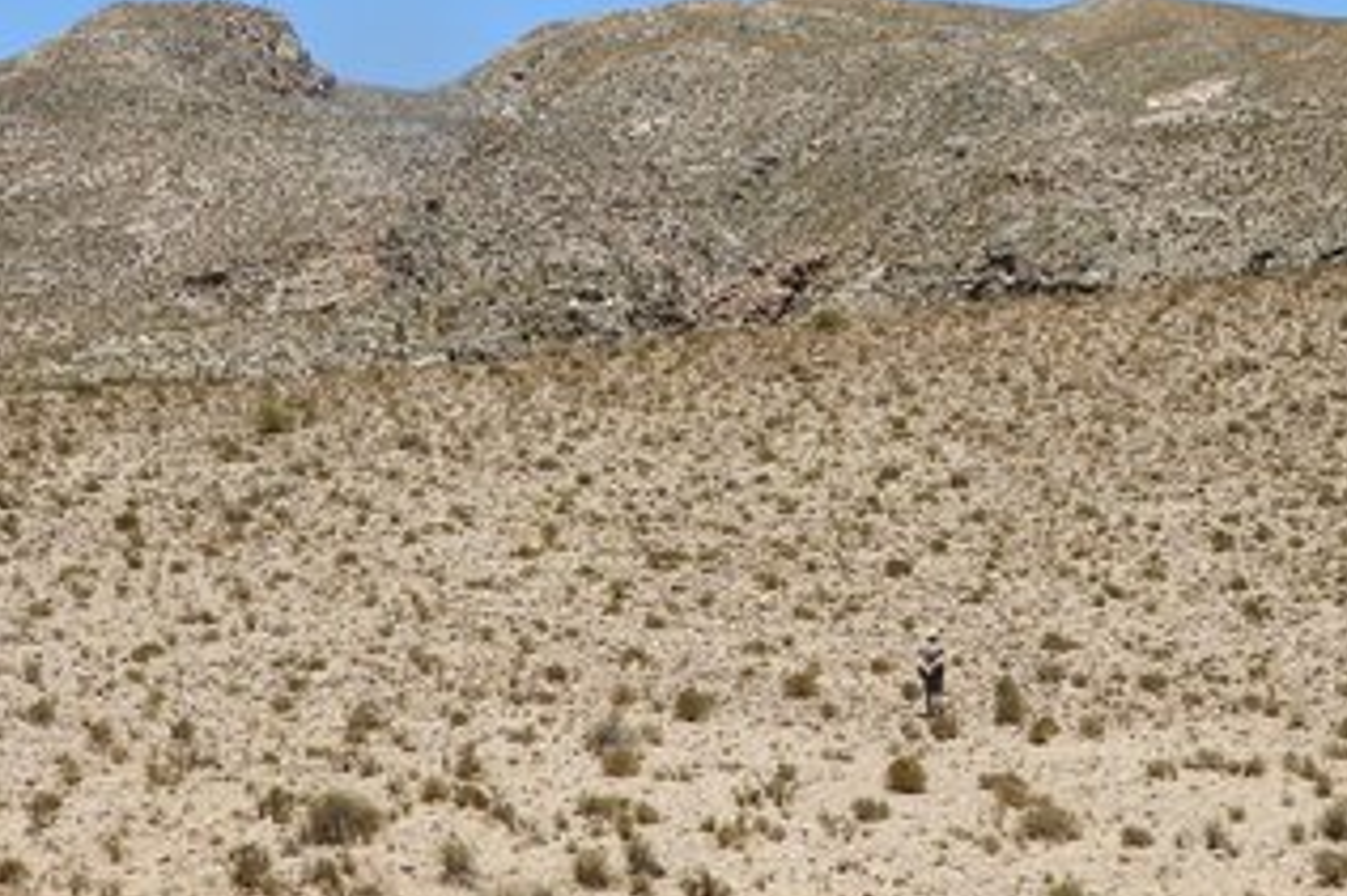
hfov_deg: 22.1
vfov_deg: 14.8
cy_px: 425
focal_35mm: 92
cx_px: 841
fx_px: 3440
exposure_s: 1/800
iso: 100
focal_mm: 12.5
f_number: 4.5
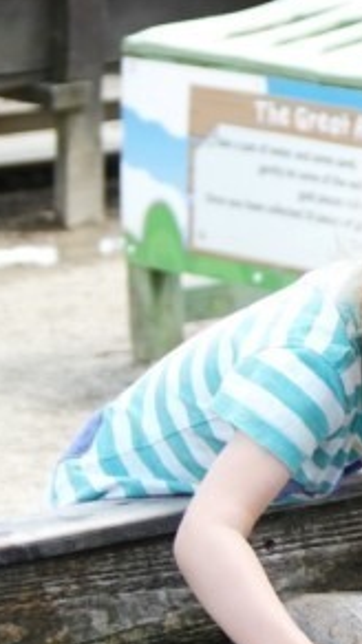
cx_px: 748
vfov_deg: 9.9
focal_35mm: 217
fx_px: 3707
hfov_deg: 5.5
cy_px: 212
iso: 100
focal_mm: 50
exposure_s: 1/200
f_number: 4
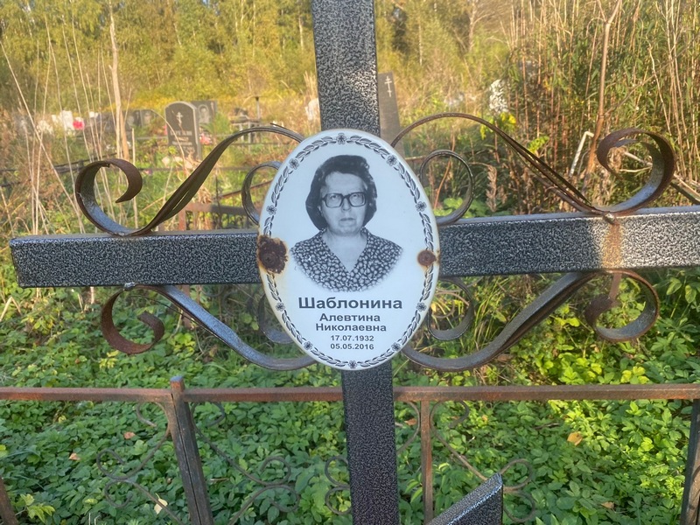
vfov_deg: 53.1
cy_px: 262
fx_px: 526
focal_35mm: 26
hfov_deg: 67.3
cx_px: 350
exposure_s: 1/597
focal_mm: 4.25
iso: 32
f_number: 1.8
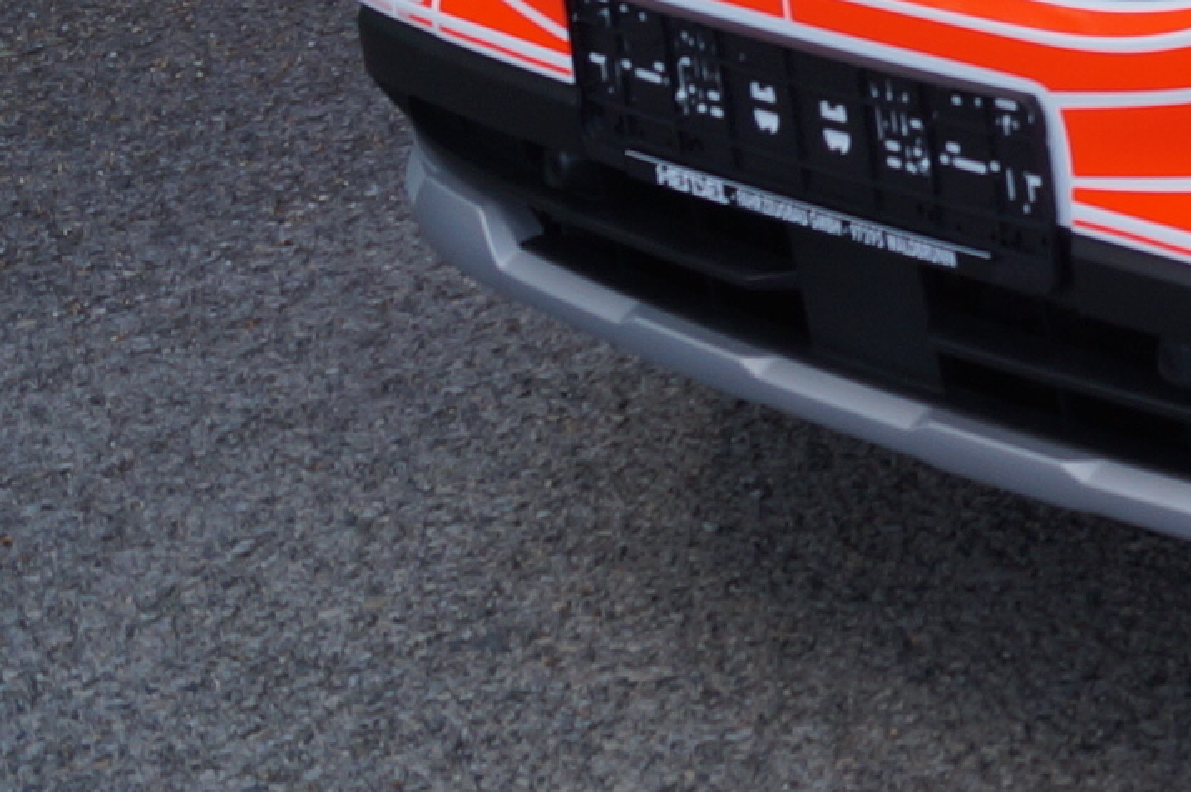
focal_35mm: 146
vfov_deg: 8.8
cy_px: -839
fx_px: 4826
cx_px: 2602
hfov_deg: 12.0
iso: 100
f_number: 7.1
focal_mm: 18
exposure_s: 1/200
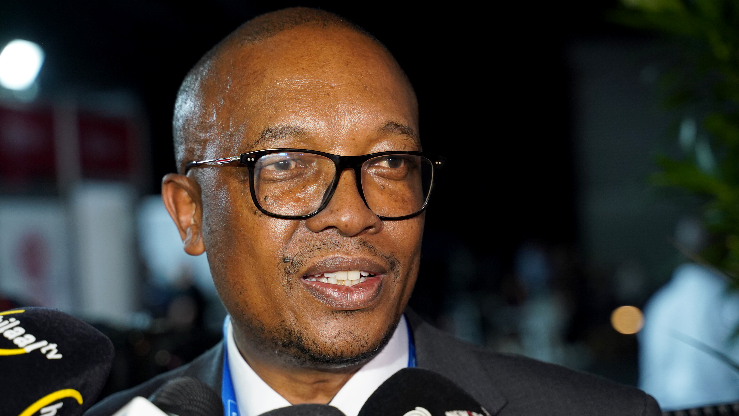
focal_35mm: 92
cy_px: 222
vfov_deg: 13.2
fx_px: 1803
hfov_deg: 23.2
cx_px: 349
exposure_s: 1/320
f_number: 4
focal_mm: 75
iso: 2000
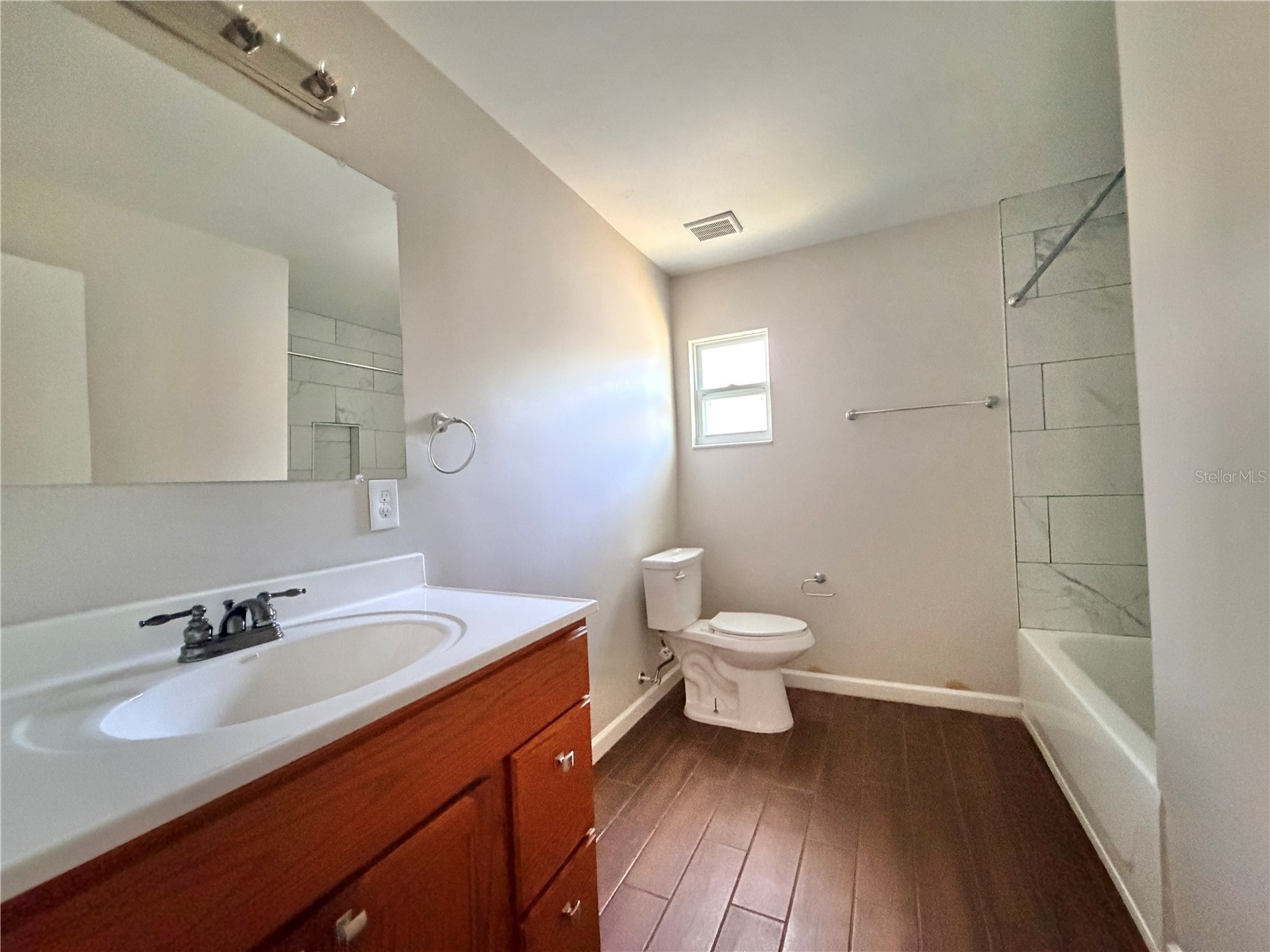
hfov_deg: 102.1
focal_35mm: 14
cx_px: 635
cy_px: 476
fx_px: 514
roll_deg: +1.8
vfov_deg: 85.7
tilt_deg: +0.9
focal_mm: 2.22
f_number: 2.2
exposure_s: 1/60
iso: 1250
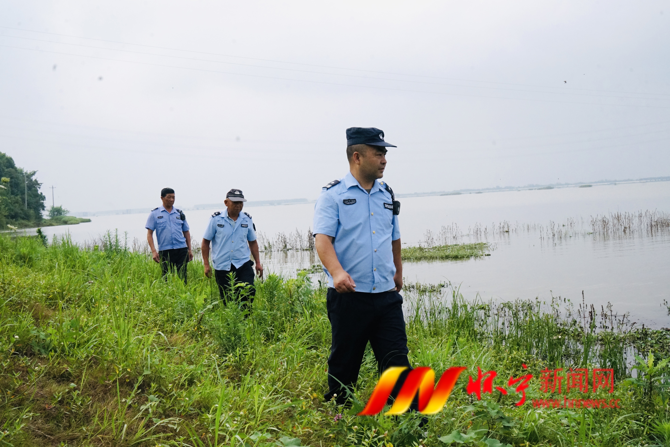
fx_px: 651
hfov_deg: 54.4
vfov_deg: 37.9
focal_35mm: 35
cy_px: 224
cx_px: 335
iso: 3200
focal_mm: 35
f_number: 13
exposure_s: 1/3200
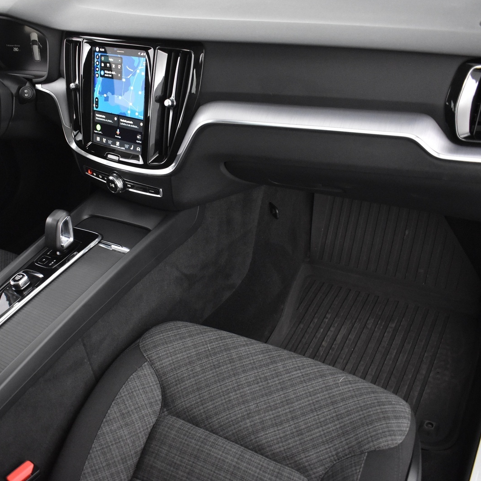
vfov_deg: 47.2
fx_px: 550
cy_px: 241
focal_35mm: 35
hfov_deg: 46.8
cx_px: 182
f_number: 3.5
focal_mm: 18
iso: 3200
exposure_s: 1/20
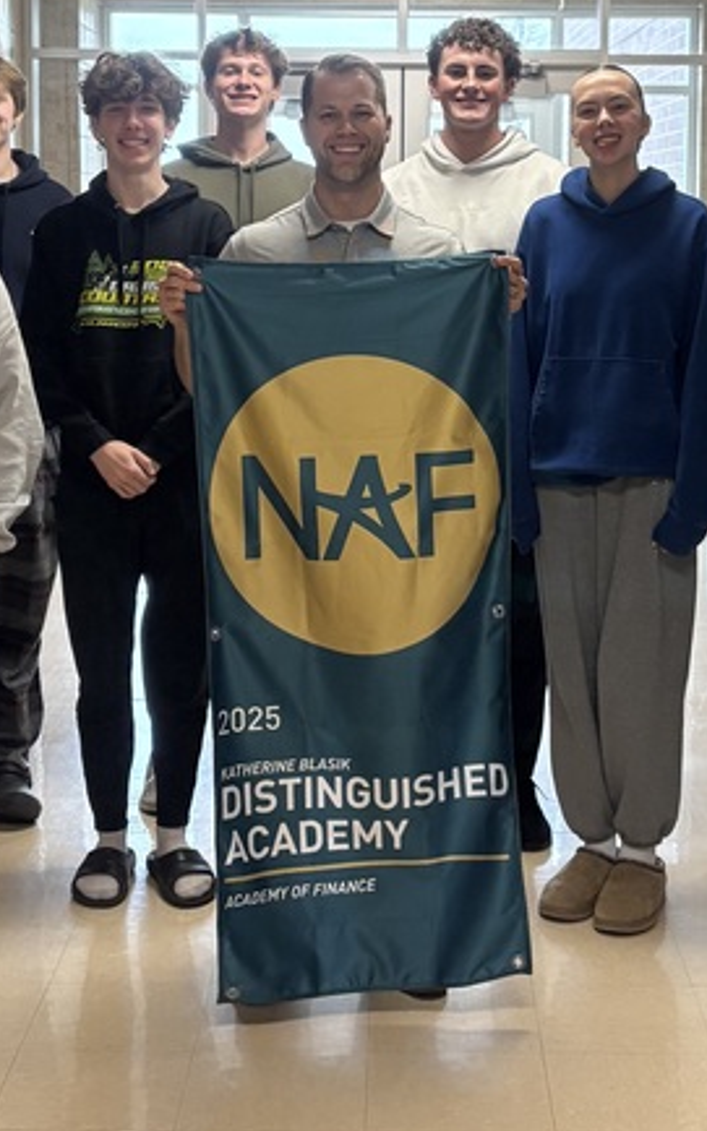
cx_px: 399
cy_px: 310
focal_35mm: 65
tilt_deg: -2.9
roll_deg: -0.4
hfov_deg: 20.0
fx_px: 2005
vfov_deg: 31.1
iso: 160
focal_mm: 5.96
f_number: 1.6
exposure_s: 1/120
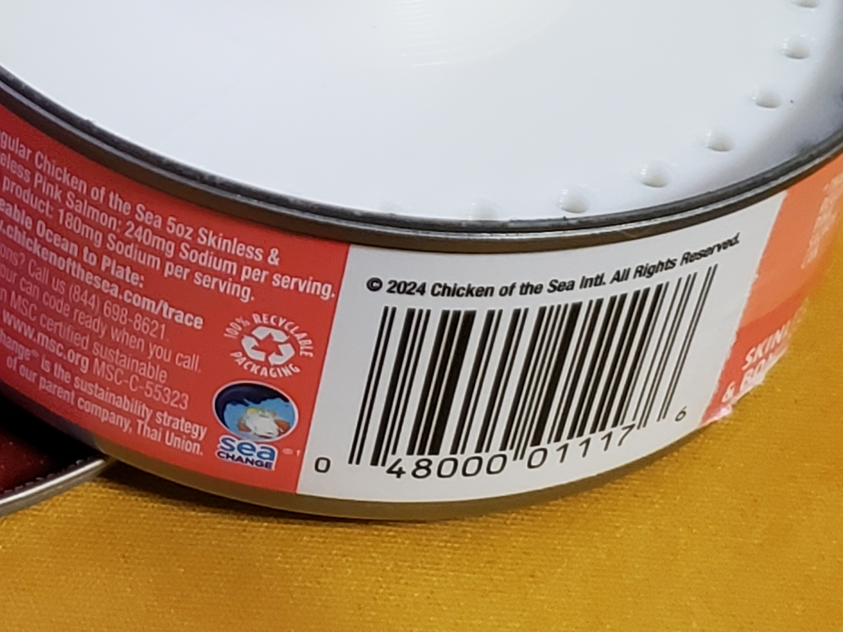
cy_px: 7
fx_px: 1510
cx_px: 166
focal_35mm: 62
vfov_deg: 22.8
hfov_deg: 30.4
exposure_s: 1/40
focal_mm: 4.3
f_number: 1.5
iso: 200
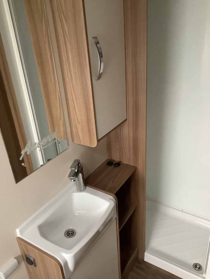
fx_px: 251
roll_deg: +5.0
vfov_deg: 58.4
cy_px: 140
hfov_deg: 45.4
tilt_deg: -26.7
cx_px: 105
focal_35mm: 31
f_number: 2.4
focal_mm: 3.3
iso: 250
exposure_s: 1/33
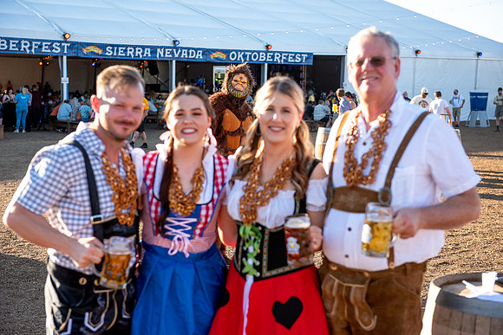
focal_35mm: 58
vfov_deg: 23.4
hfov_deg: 34.5
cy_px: 168
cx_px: 252
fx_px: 811
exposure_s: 1/3200
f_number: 4
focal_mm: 58
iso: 1000
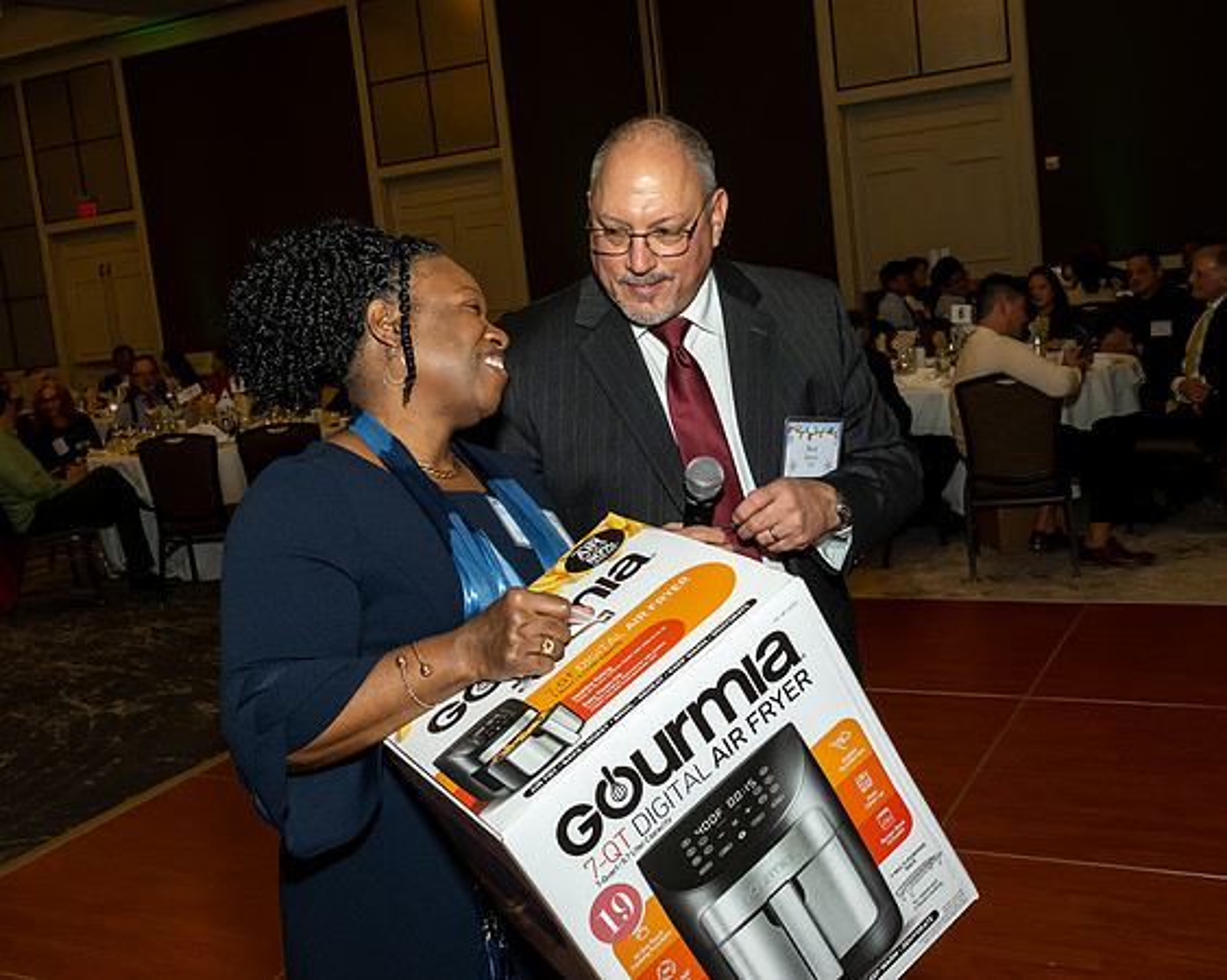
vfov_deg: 38.9
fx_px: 1388
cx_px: 557
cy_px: 426
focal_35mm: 38
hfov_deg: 47.6
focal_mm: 20
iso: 1000
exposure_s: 1/250
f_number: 7.1
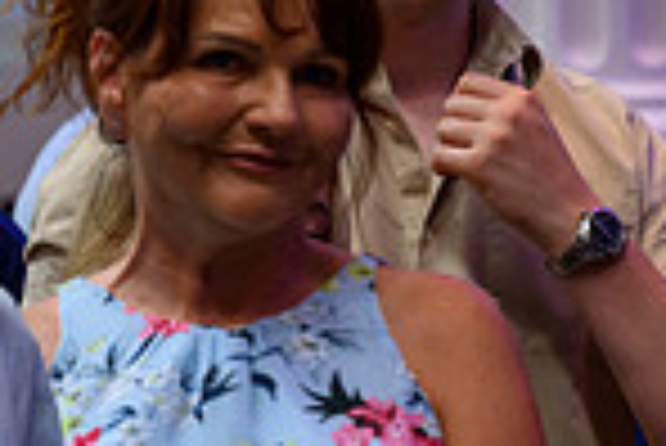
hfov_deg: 4.0
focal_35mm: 510
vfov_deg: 2.7
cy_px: 354
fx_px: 9444
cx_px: 1300
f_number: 3.5
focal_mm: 130
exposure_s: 1/500
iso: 4000
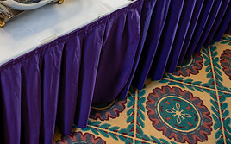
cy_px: -15
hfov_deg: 34.0
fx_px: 333
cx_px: -12
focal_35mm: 53
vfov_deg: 22.9
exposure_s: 1/125
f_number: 3.5
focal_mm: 24
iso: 500
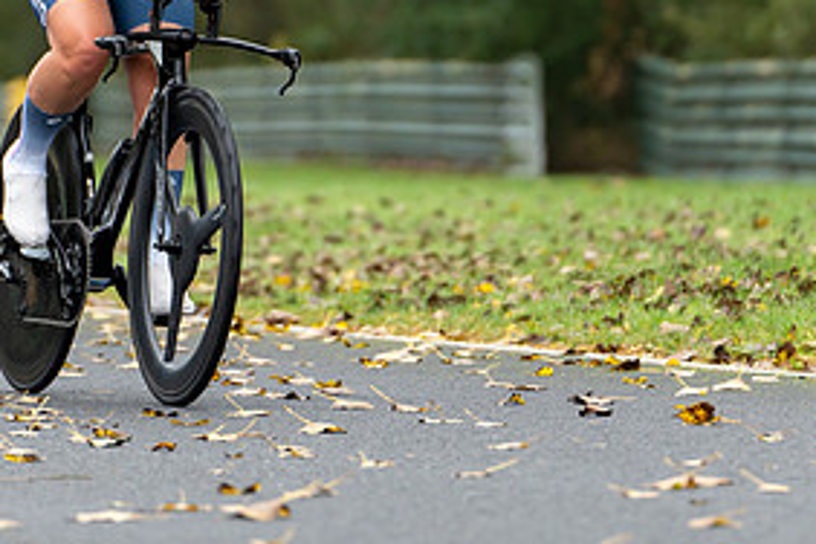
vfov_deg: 3.3
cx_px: 194
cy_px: 2
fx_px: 9519
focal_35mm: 420
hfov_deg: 4.9
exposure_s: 1/1000
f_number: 2.8
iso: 640
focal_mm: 157
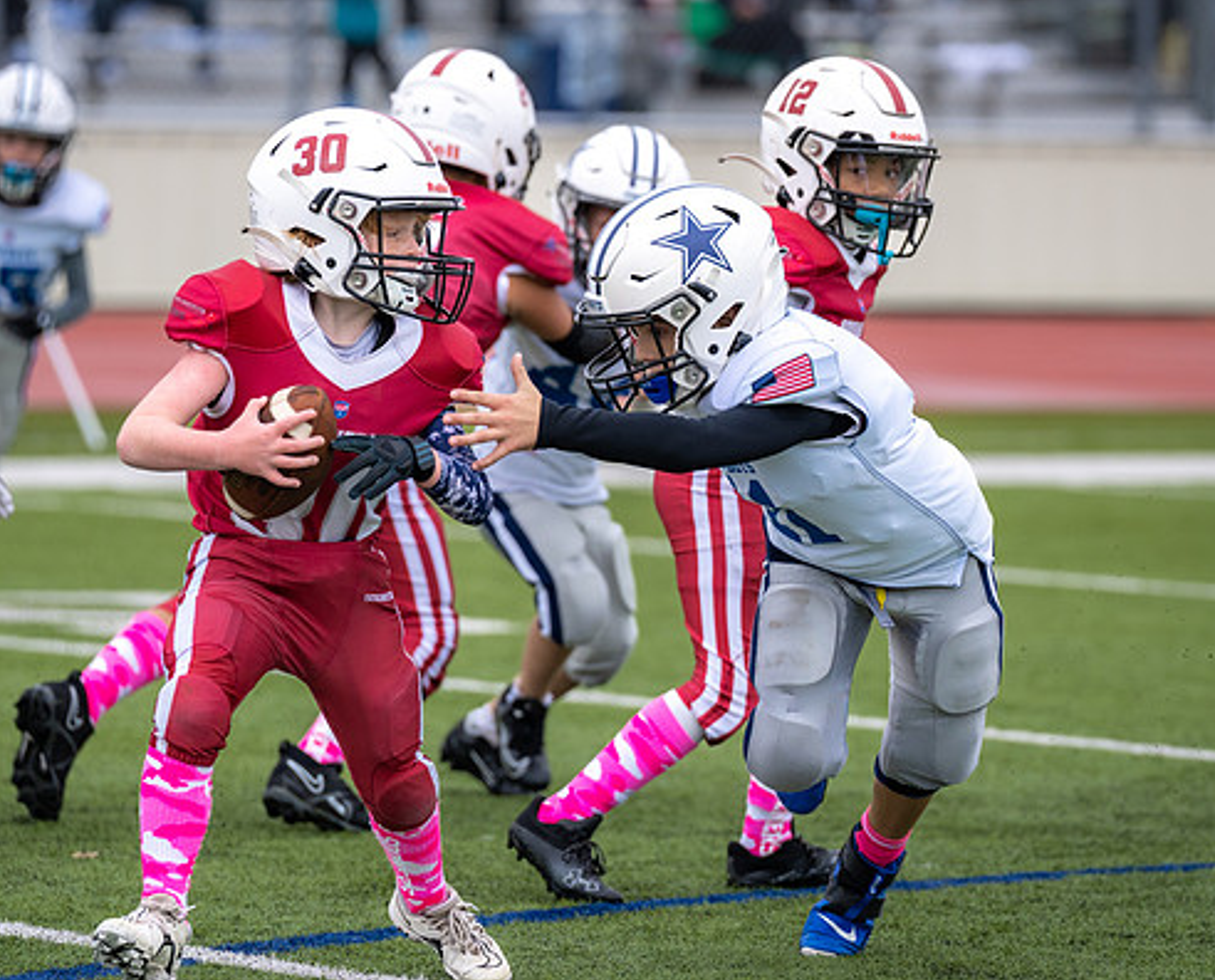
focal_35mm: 310
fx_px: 11183
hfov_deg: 6.2
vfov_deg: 5.0
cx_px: 734
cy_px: 492
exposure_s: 1/1250
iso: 250
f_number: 3.5
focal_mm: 200
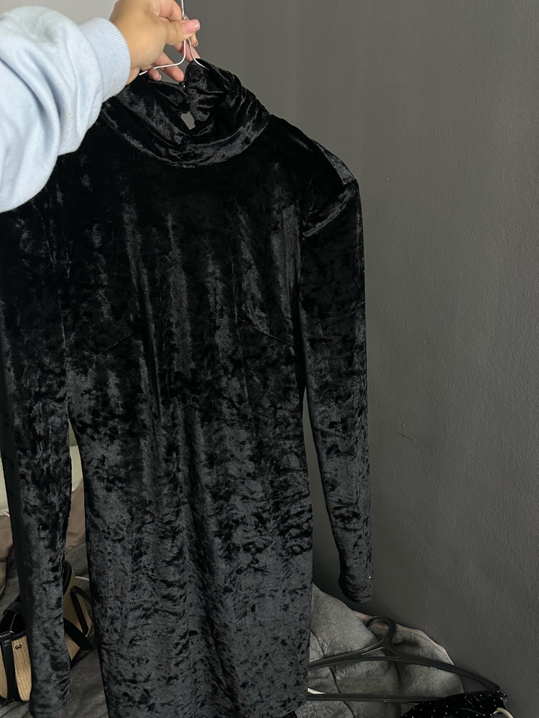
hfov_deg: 56.8
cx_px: 270
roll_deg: +1.1
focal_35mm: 24
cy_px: 359
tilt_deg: -13.7
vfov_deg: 71.6
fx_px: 498
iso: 640
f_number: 1.78
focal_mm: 6.86
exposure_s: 1/50
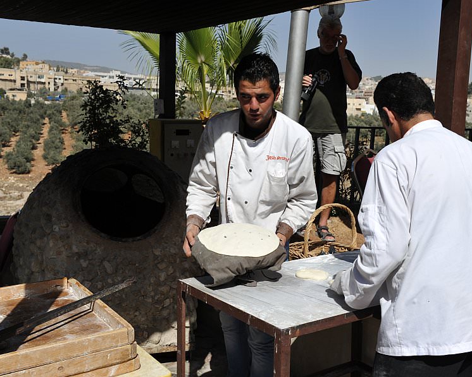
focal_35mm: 43
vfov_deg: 34.9
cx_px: 254
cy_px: 188
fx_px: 601
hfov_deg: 42.9
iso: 200
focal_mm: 38
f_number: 10
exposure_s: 1/400
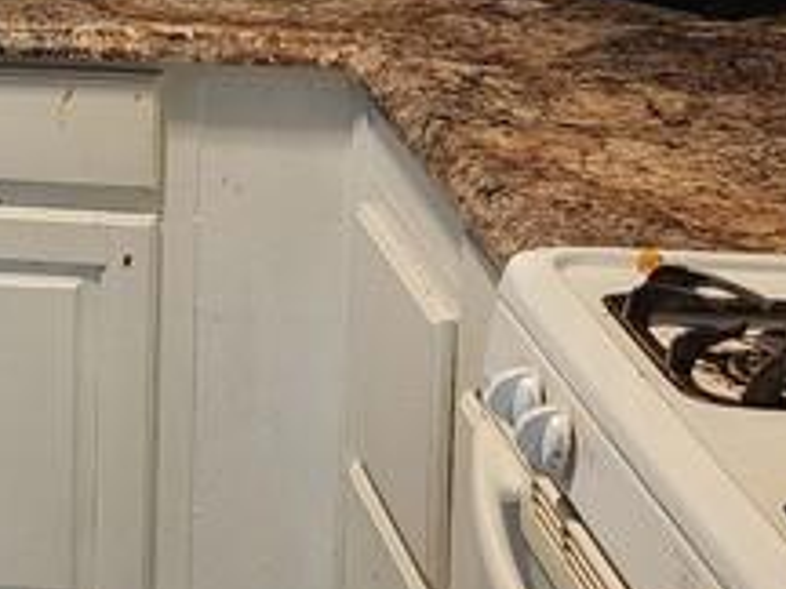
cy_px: -287
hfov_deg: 16.2
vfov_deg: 12.9
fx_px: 2475
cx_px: -448
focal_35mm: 109
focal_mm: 6.4
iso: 640
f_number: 1.8
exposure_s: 1/60
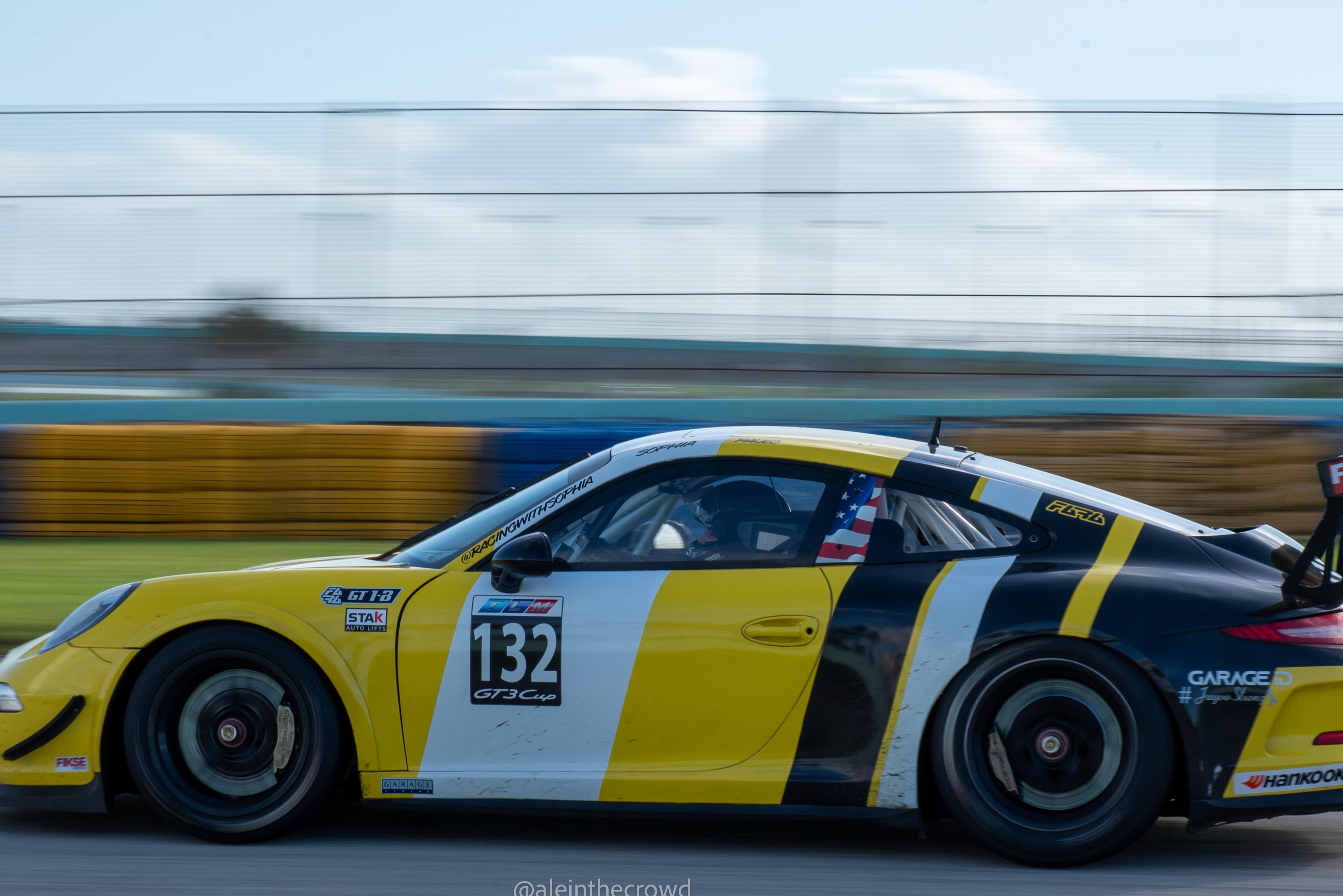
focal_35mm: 119
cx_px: 602
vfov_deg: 11.5
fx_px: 4439
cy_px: 438
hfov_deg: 17.2
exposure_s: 1/80
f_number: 18
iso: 100
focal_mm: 70
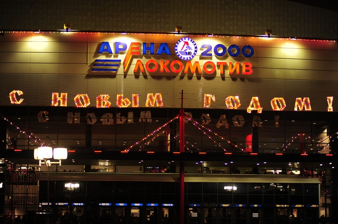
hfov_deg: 23.9
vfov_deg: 16.0
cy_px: 112
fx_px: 797
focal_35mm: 85
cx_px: 169
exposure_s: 1/400
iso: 2500
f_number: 2
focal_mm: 85
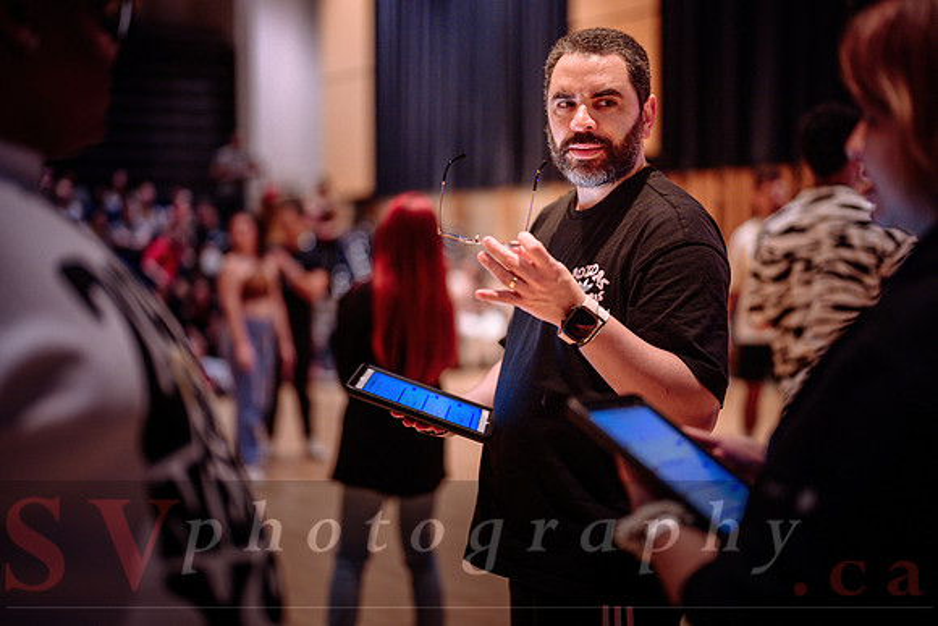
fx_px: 1303
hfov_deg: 39.6
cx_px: 469
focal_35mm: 50
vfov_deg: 27.0
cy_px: 313
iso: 1600
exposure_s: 1/250
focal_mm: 50
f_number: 1.2
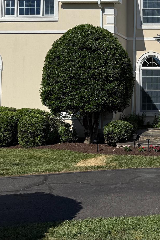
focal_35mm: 56
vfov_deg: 35.1
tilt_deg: +2.9
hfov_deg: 21.9
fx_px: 373
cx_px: 205
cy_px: 70
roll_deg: +0.3
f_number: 1.78
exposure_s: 1/11905
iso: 80
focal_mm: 6.76
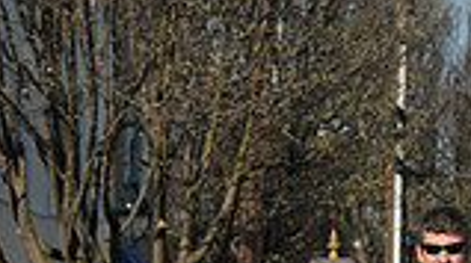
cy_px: 455
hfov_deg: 5.5
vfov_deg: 3.1
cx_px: 826
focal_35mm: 390
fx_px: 4865
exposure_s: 1/3200
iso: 400
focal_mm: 102
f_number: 5.6
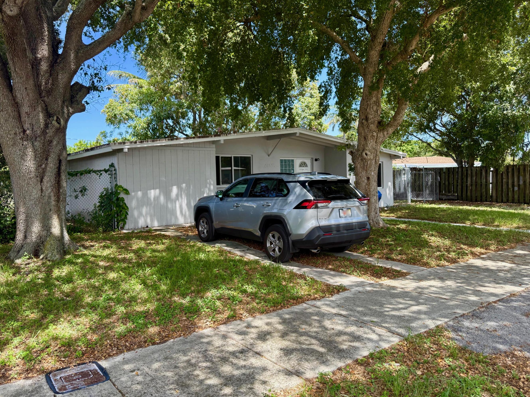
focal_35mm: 26
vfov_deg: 53.1
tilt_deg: +0.5
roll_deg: +0.3
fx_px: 398
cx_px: 262
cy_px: 191
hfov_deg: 67.3
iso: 100
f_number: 1.78
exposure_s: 1/1250
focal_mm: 6.76
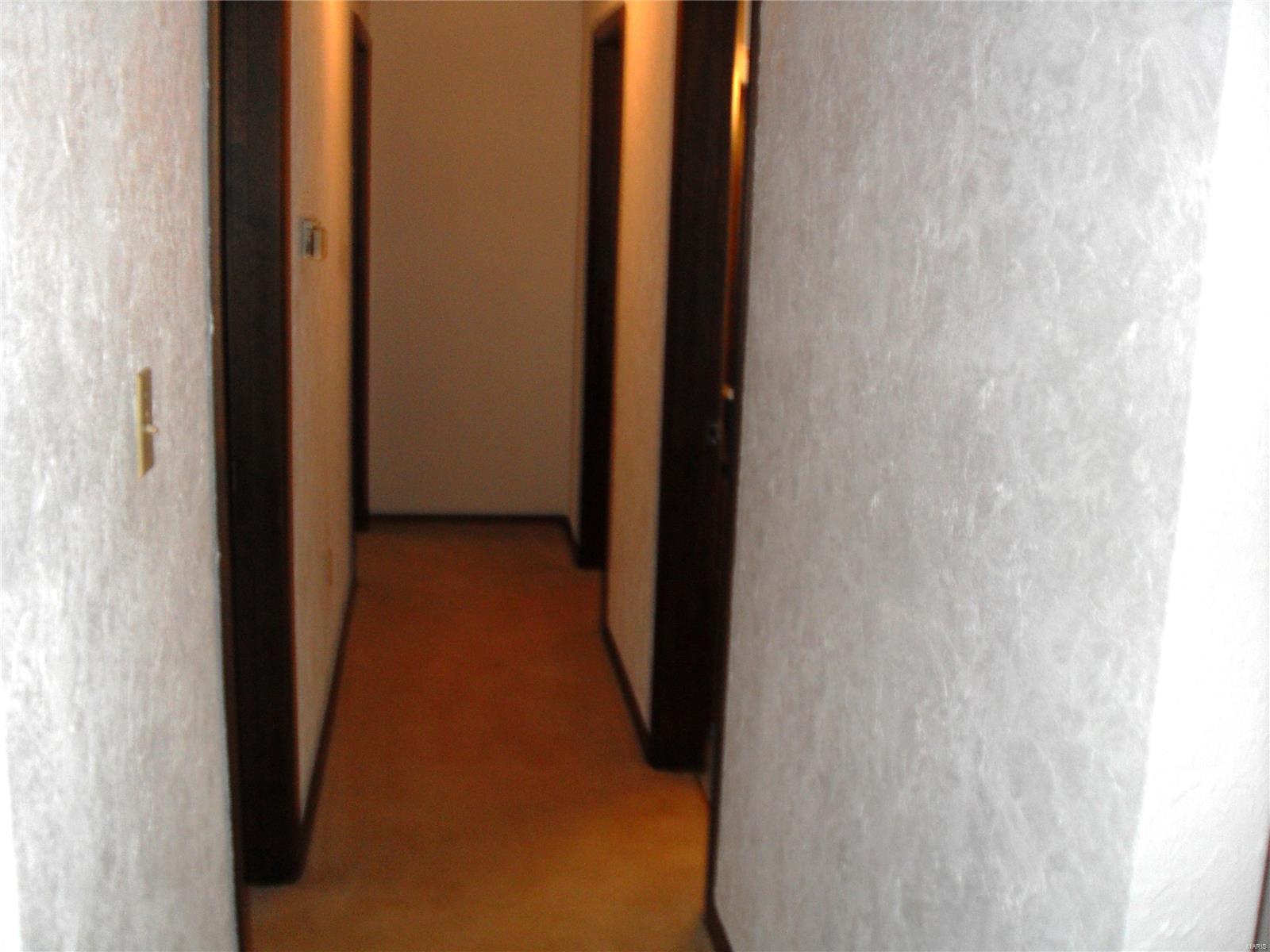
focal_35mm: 37
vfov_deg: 38.7
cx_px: 635
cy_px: 476
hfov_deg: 50.1
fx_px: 1357
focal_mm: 6.3
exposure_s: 1/45
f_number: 2.8
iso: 100
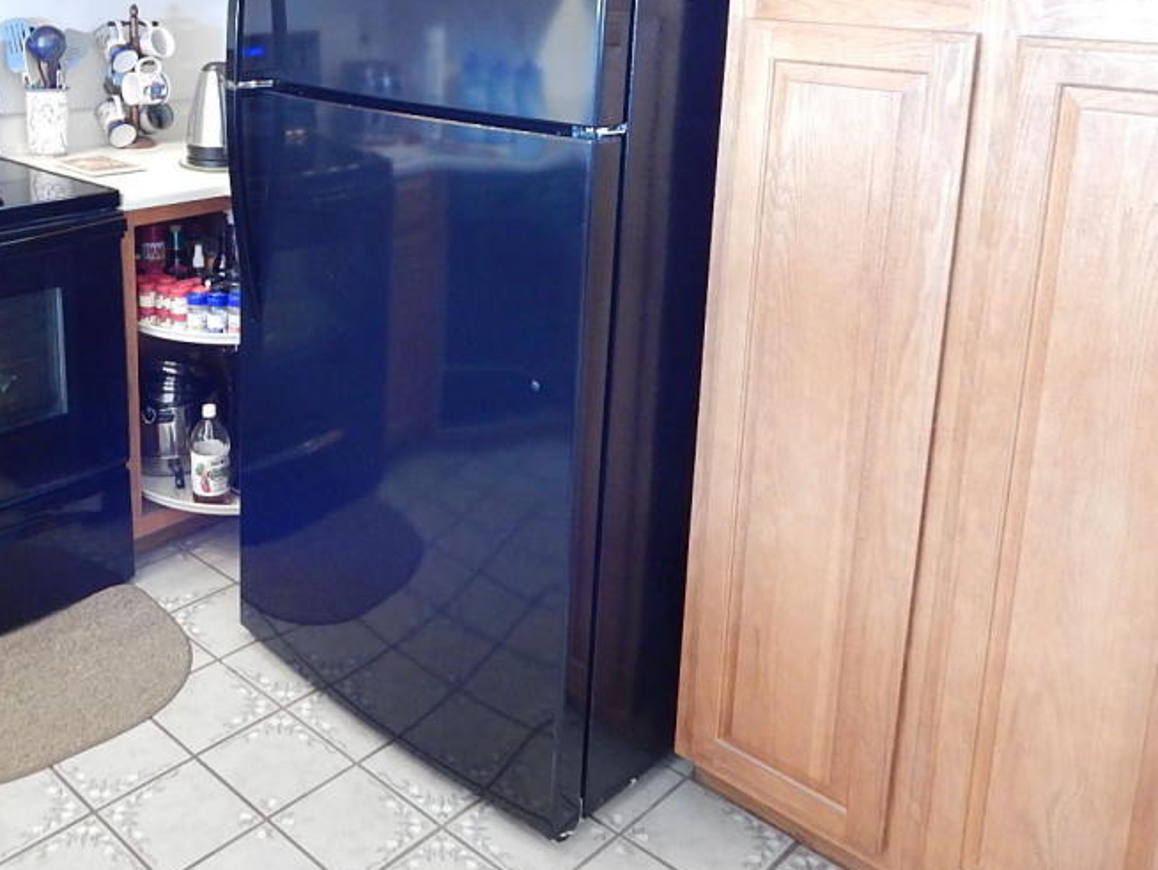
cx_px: 336
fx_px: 1205
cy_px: 200
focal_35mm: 36
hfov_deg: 49.9
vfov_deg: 38.5
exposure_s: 1/8
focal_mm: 4
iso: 450
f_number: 3
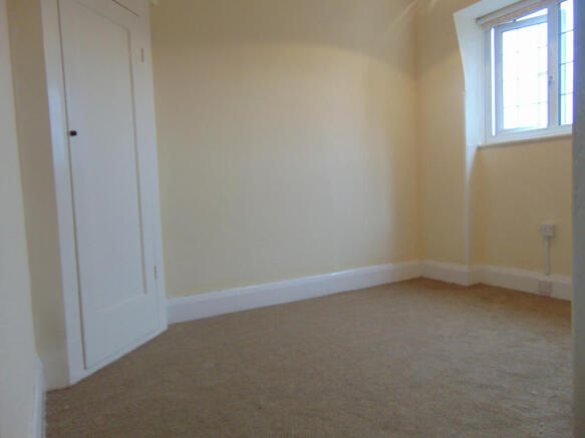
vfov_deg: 54.9
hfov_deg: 69.4
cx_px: 292
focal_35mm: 25
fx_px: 422
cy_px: 219
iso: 160
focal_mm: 4.5
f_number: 3
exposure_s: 1/30
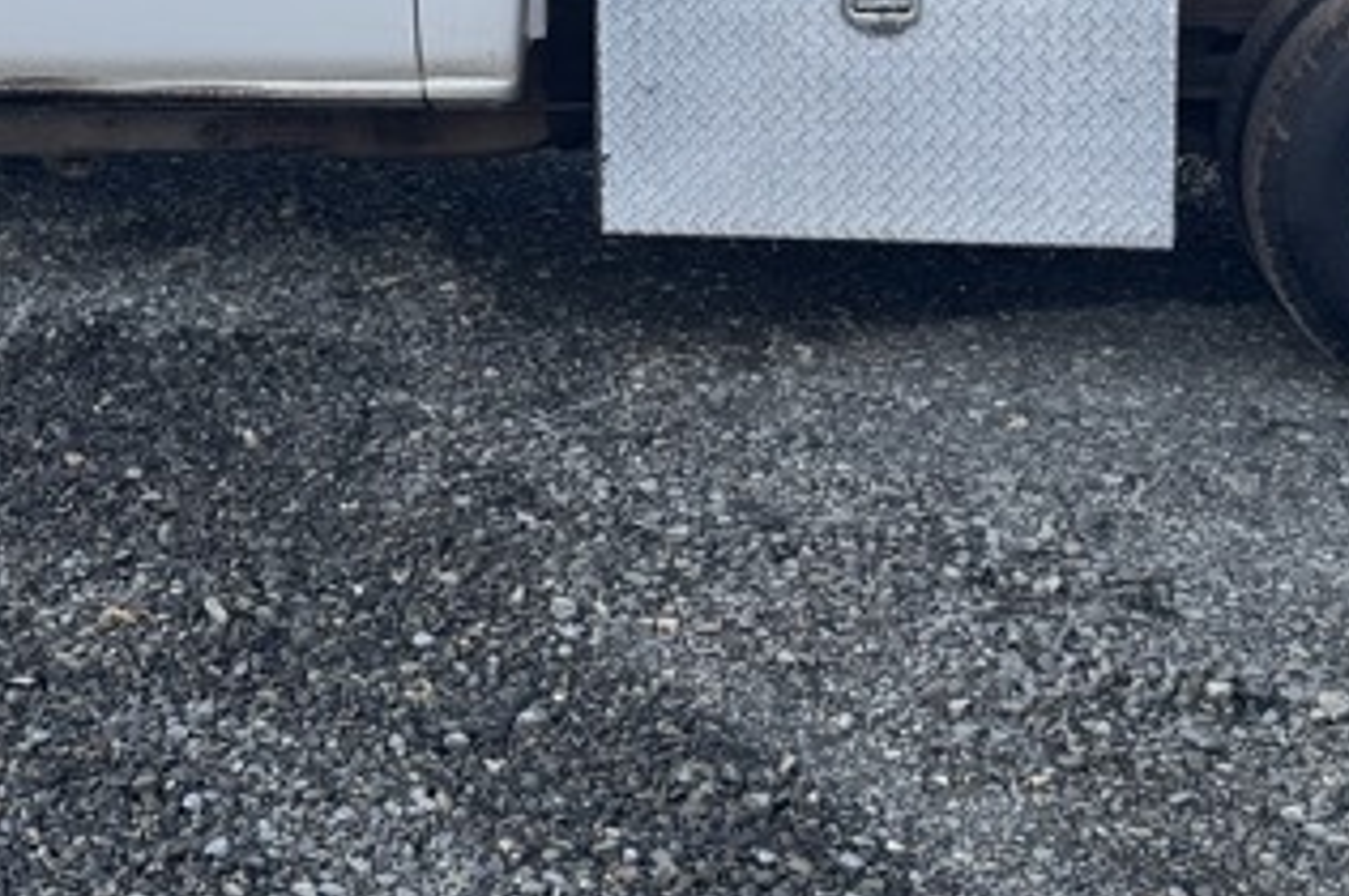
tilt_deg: -11.4
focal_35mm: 81
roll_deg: +0.4
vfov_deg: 16.3
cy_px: -115
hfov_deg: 24.6
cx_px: 248
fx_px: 3032
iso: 80
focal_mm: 6.76
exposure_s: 1/1285
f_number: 1.78
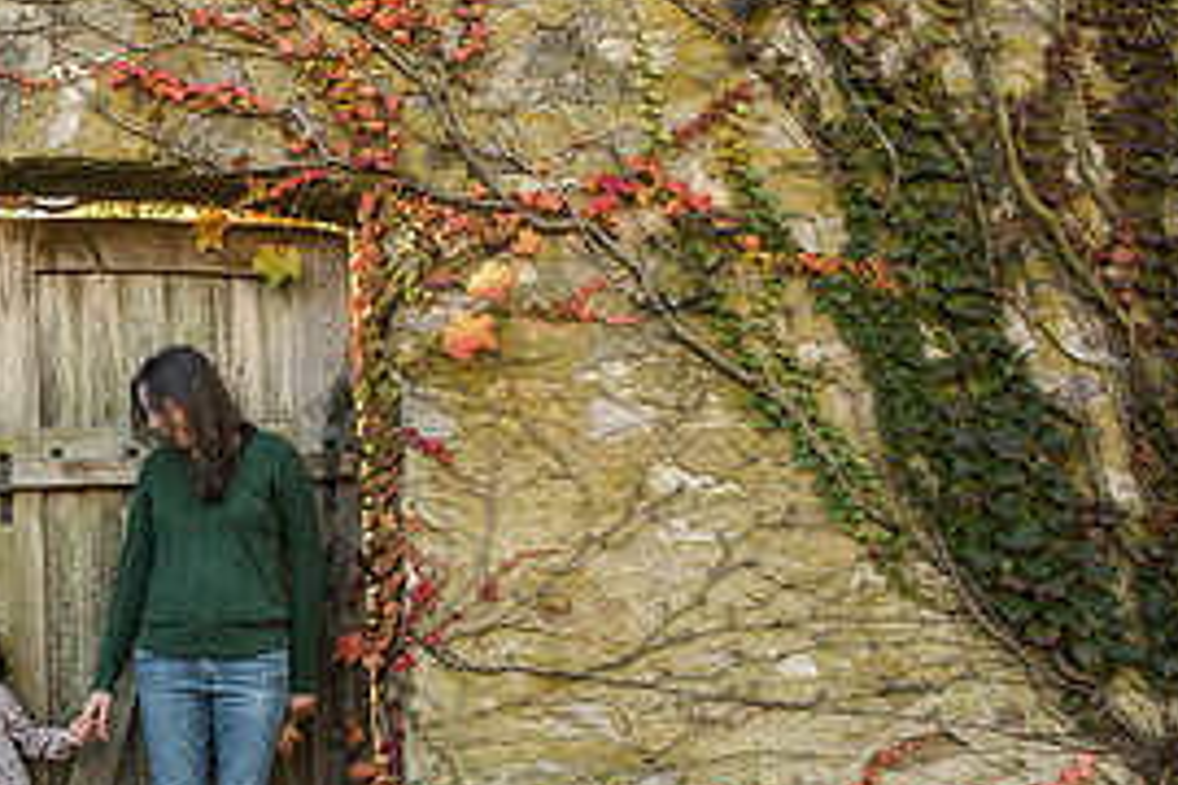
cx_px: -33
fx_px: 1734
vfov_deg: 25.5
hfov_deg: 33.8
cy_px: 432
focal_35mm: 53
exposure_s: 1/125
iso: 640
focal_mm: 24
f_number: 6.3
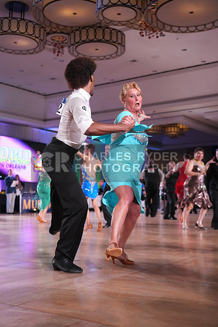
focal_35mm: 43
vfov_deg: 45.4
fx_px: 390
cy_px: 164
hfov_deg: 31.2
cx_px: 109
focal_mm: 43
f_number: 4
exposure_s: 1/400
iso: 2500
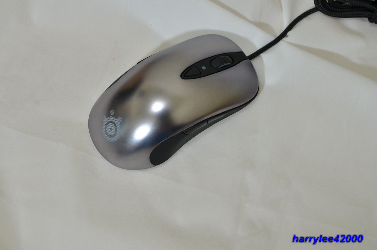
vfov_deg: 18.1
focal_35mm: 75
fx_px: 784
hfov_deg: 27.0
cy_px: 125
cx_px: 188
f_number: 10
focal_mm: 50
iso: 400
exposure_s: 1/13
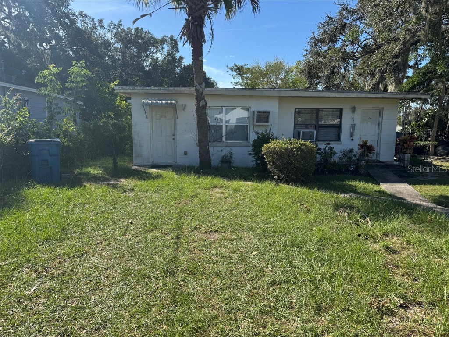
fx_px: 311
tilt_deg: -8.3
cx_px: 224
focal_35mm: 24
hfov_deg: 71.6
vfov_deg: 56.8
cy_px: 168
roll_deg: -1.4
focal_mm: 6.76
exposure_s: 1/2833
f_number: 1.78
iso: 80
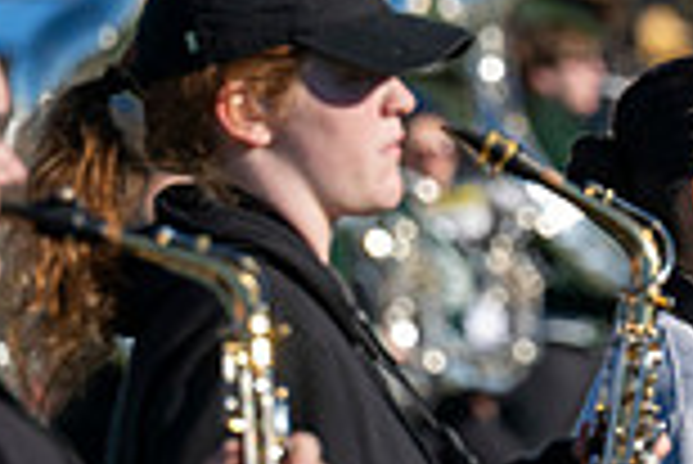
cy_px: 372
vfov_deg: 1.8
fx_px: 14470
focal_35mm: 751
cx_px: 1161
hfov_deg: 2.7
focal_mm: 200
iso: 250
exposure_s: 1/2000
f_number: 5
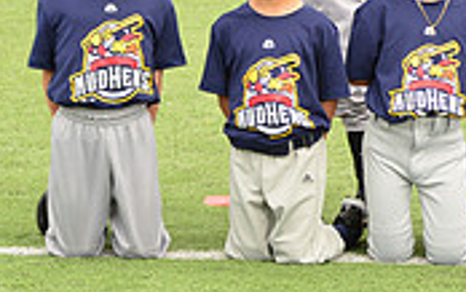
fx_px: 4308
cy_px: -154
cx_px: 611
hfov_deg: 6.1
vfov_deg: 3.9
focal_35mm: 339
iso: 250
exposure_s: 1/200
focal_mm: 100
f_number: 8
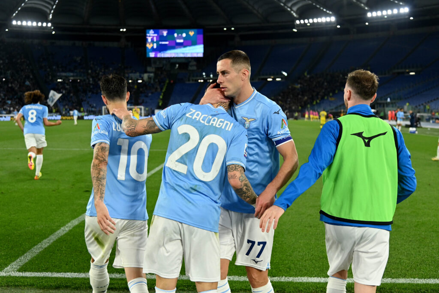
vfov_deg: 30.5
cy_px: 146
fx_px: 537
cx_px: 220
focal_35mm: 44
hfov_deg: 44.5
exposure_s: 1/1000
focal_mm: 44
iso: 2000
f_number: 4
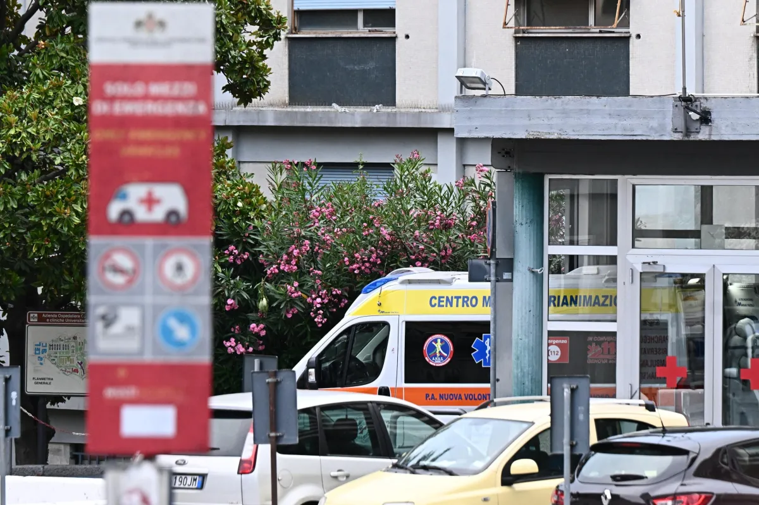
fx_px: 5521
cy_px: 252
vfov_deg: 5.2
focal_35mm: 262
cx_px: 380
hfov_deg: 7.9
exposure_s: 1/1000
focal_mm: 175
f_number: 5.6
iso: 2500
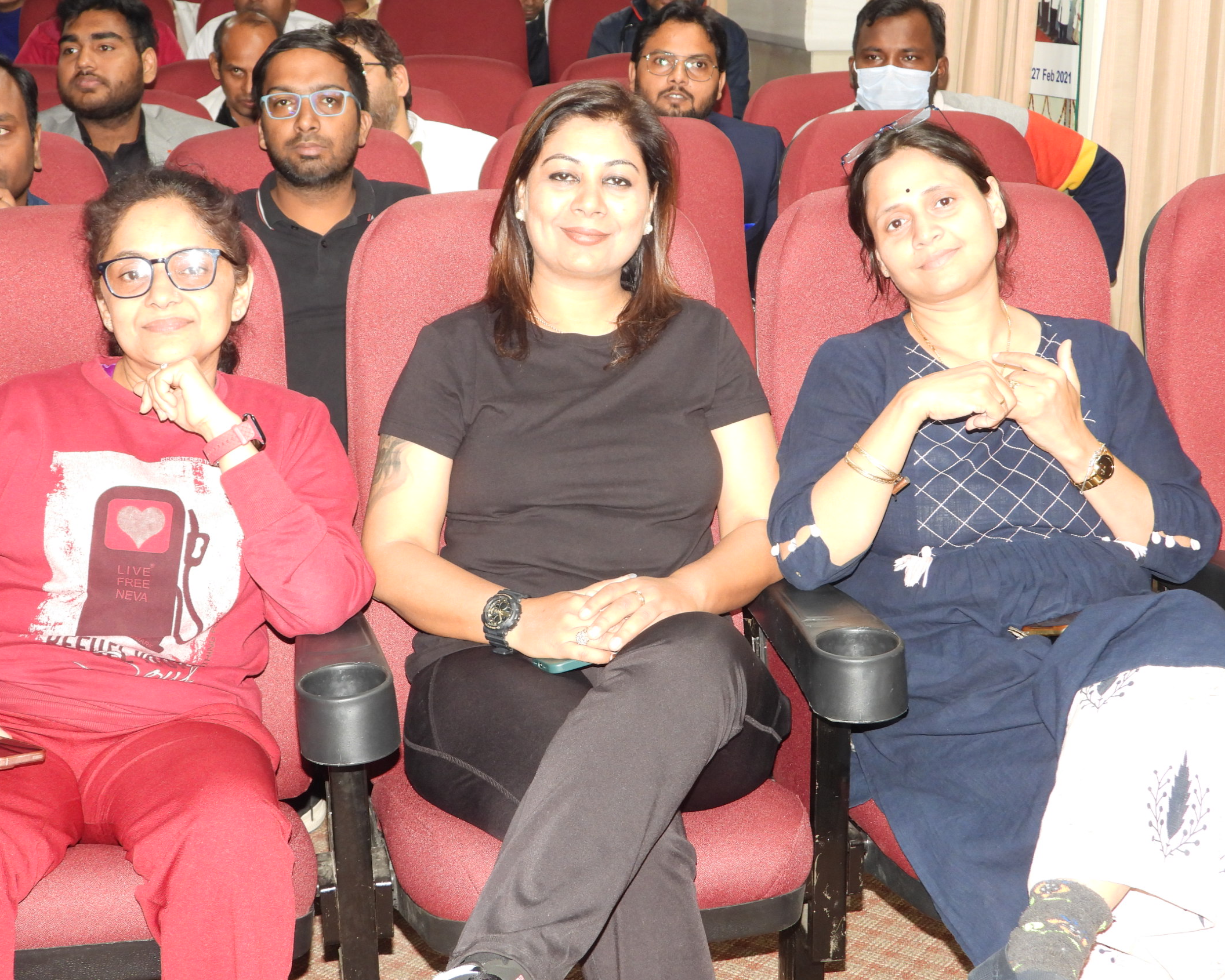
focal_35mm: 63
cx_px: 579
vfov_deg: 24.2
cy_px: 489
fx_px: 2284
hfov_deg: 30.0
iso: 320
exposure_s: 1/30
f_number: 3.5
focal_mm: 10.7
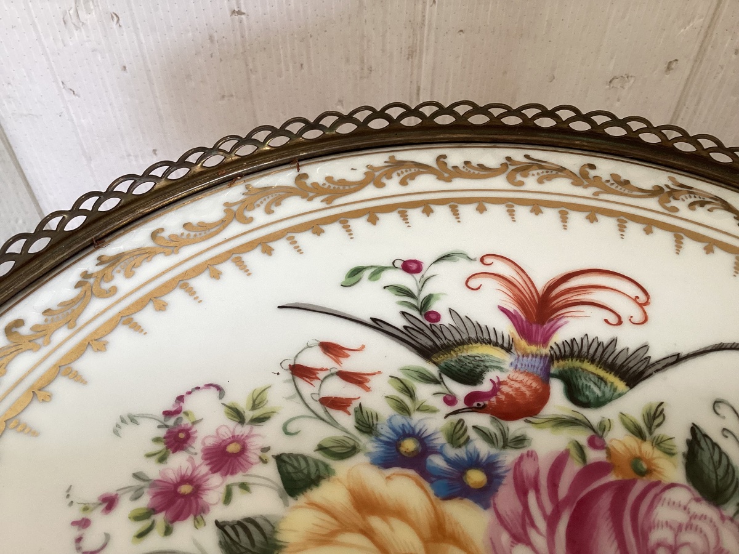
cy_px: 277
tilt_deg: -50.5
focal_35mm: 31
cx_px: 370
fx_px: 662
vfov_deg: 45.4
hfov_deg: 58.4
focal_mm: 3.3
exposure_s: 1/50
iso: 125
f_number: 2.4
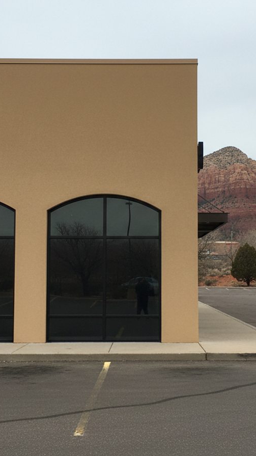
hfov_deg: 31.2
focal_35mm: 38
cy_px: 228
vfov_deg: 52.8
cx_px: 138
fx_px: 459
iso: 1315
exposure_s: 1/105
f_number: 1.5
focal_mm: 5.7
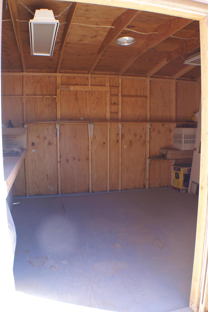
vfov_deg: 53.1
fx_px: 311
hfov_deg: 37.0
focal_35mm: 36
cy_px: 156
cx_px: 104
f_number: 4.5
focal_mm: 24
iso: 125
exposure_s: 1/40
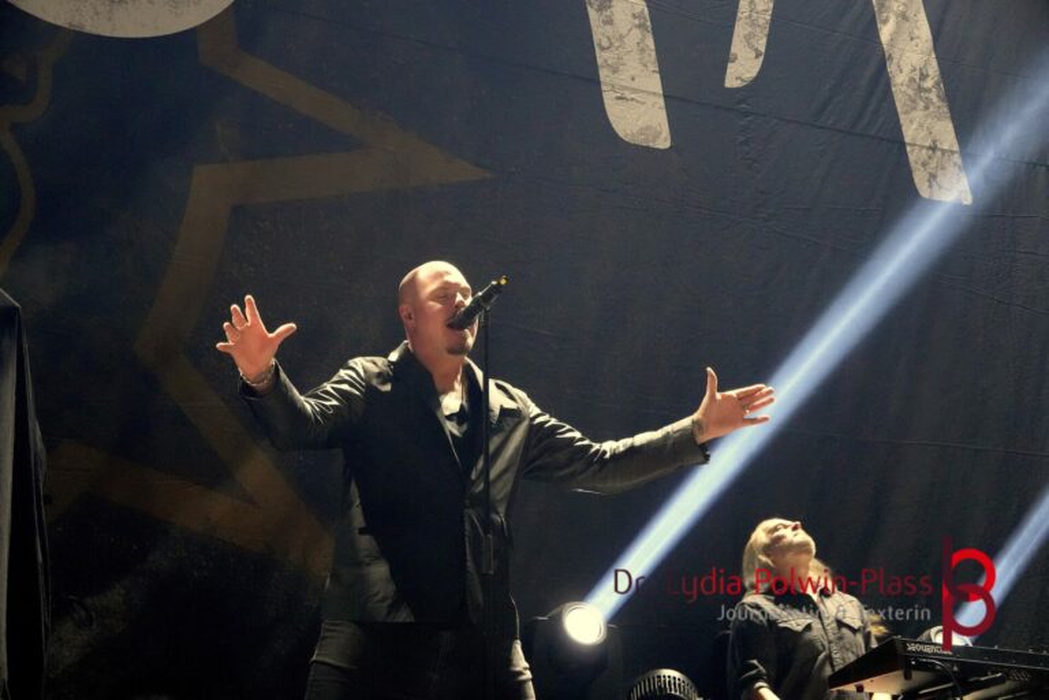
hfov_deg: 28.6
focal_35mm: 70
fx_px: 2054
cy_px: 350
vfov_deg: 19.3
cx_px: 524
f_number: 4.5
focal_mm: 47
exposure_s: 1/125
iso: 6400
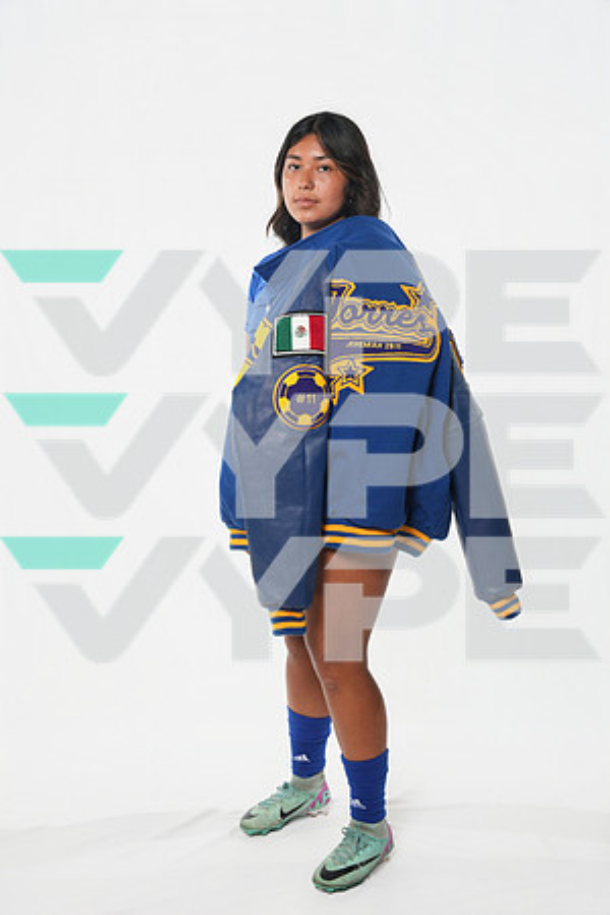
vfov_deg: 40.6
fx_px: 1238
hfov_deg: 27.7
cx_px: 305
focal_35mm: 49
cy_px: 458
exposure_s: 1/125
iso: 500
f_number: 8
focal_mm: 48.7
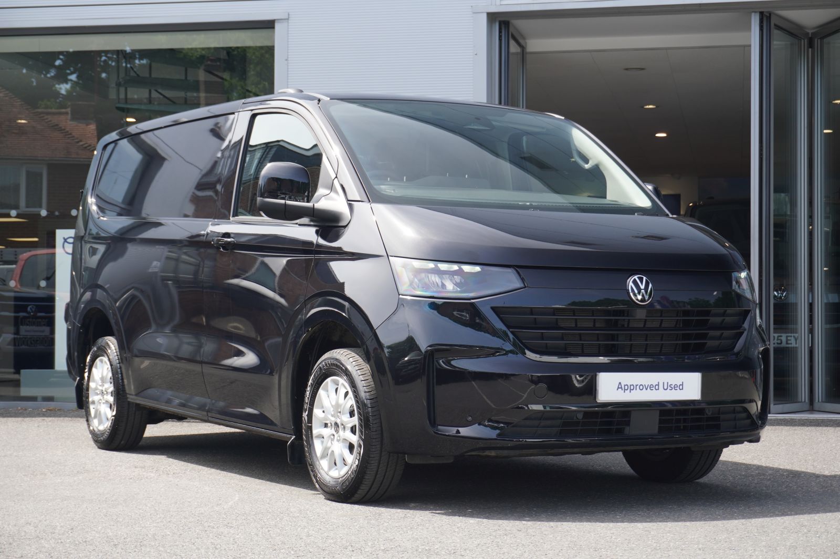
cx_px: 420
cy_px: 280
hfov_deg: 29.9
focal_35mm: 68
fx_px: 1574
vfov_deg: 20.1
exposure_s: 1/160
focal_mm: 45
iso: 200
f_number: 5.6
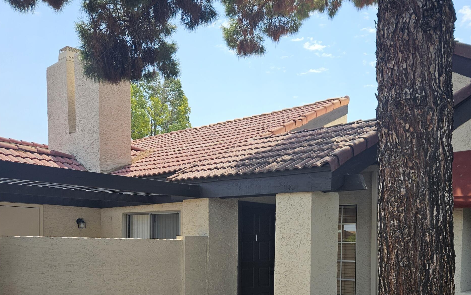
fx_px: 501
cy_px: 263
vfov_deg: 31.3
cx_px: 313
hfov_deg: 49.5
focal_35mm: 39
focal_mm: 5.4
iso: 25
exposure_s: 1/1199
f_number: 1.8
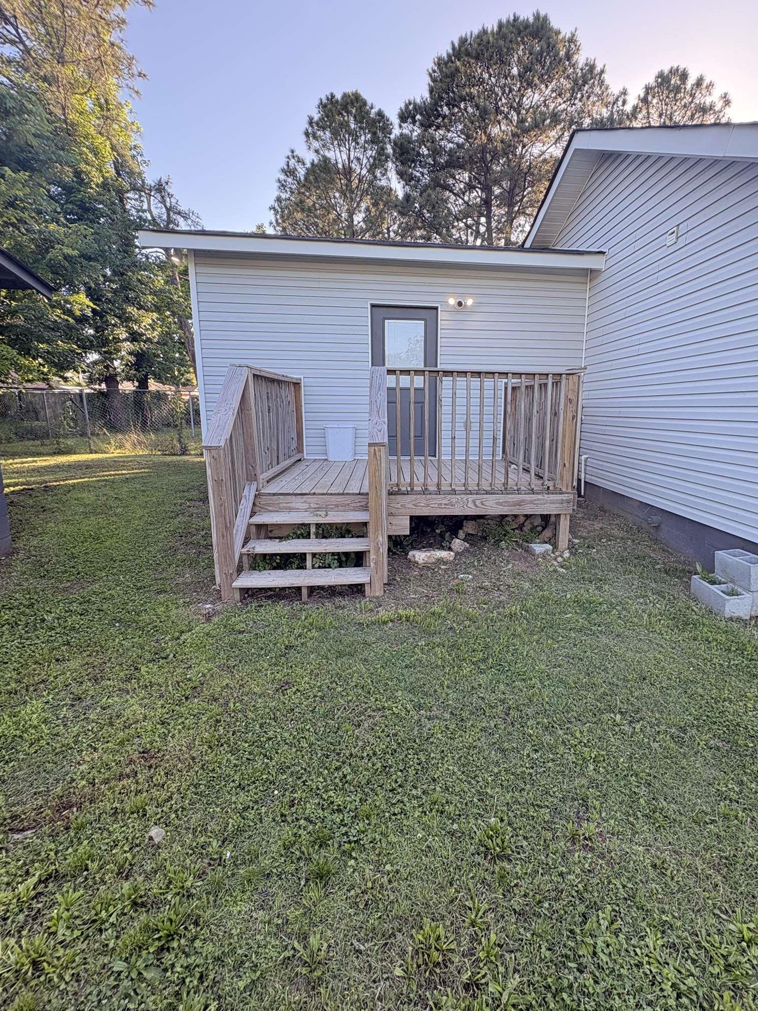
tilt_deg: -9.9
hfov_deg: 77.7
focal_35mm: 16
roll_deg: -0.5
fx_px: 467
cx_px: 429
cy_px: 496
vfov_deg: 94.5
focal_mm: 2.22
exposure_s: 1/124
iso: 40
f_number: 2.2
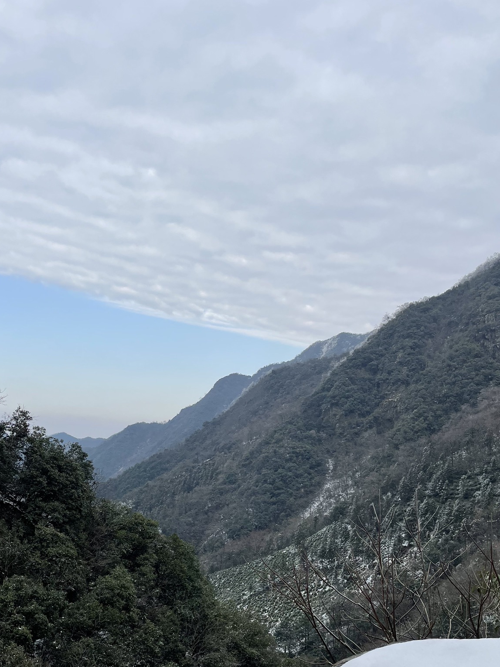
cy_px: 421
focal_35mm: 34
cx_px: 204
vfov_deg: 53.3
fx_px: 655
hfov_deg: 41.6
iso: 32
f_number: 1.6
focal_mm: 4.2
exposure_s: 1/1795
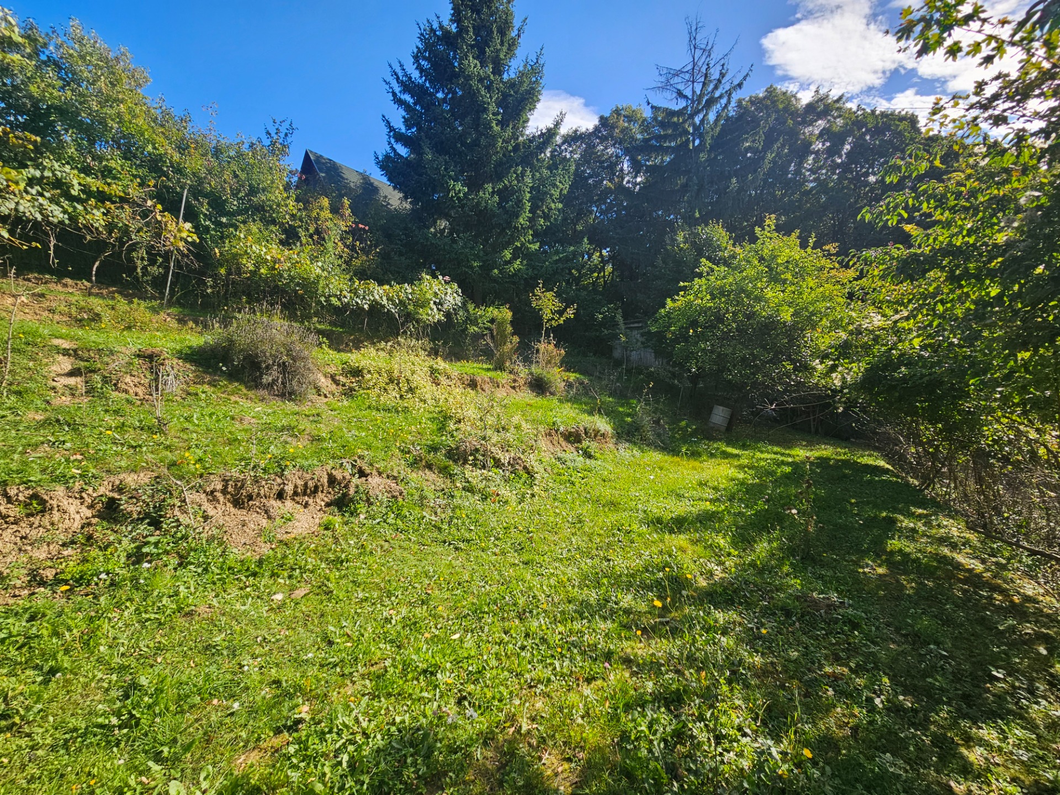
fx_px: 398
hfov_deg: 106.2
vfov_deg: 89.9
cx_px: 530
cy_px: 398
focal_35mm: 13
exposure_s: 1/1170
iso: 50
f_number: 2.2
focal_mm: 2.2
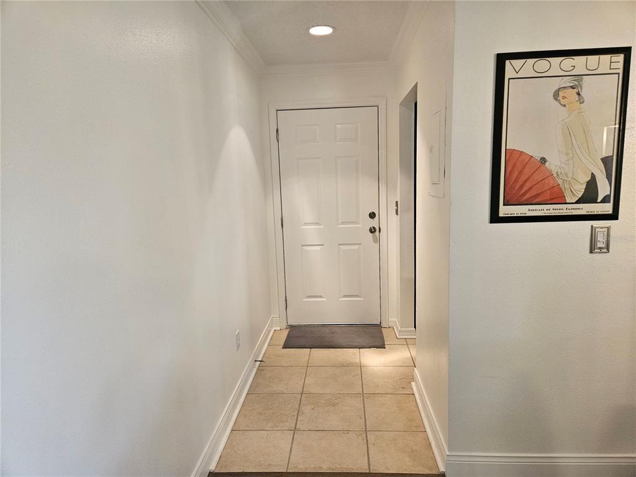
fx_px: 423
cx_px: 318
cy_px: 238
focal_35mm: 23
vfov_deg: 58.9
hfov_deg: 73.9
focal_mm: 5.4
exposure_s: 1/120
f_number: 1.8
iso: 500
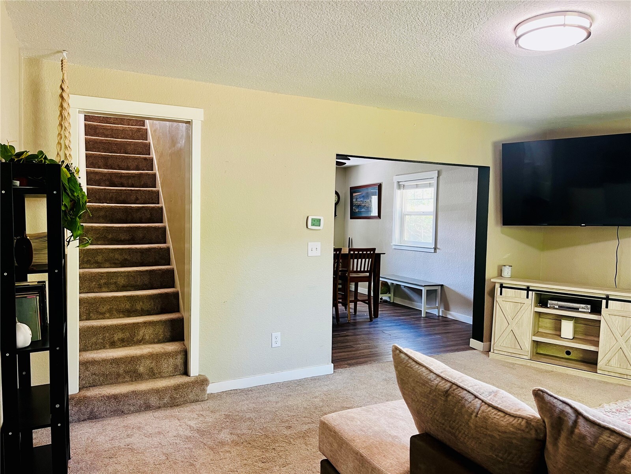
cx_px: 316
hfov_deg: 67.3
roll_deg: -1.2
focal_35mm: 26
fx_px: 474
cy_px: 237
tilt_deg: -2.9
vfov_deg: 53.1
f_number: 1.5
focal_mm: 5.7
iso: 125
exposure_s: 1/60
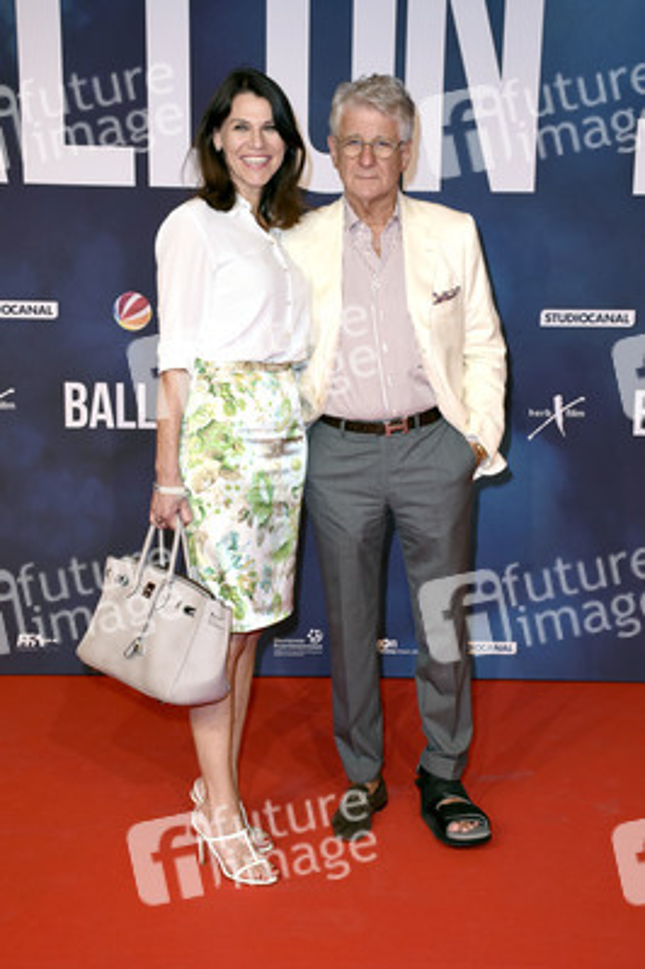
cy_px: 484
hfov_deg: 25.7
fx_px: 1413
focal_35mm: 52
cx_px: 322
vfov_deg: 37.9
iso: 400
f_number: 6.3
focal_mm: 35
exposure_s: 1/100
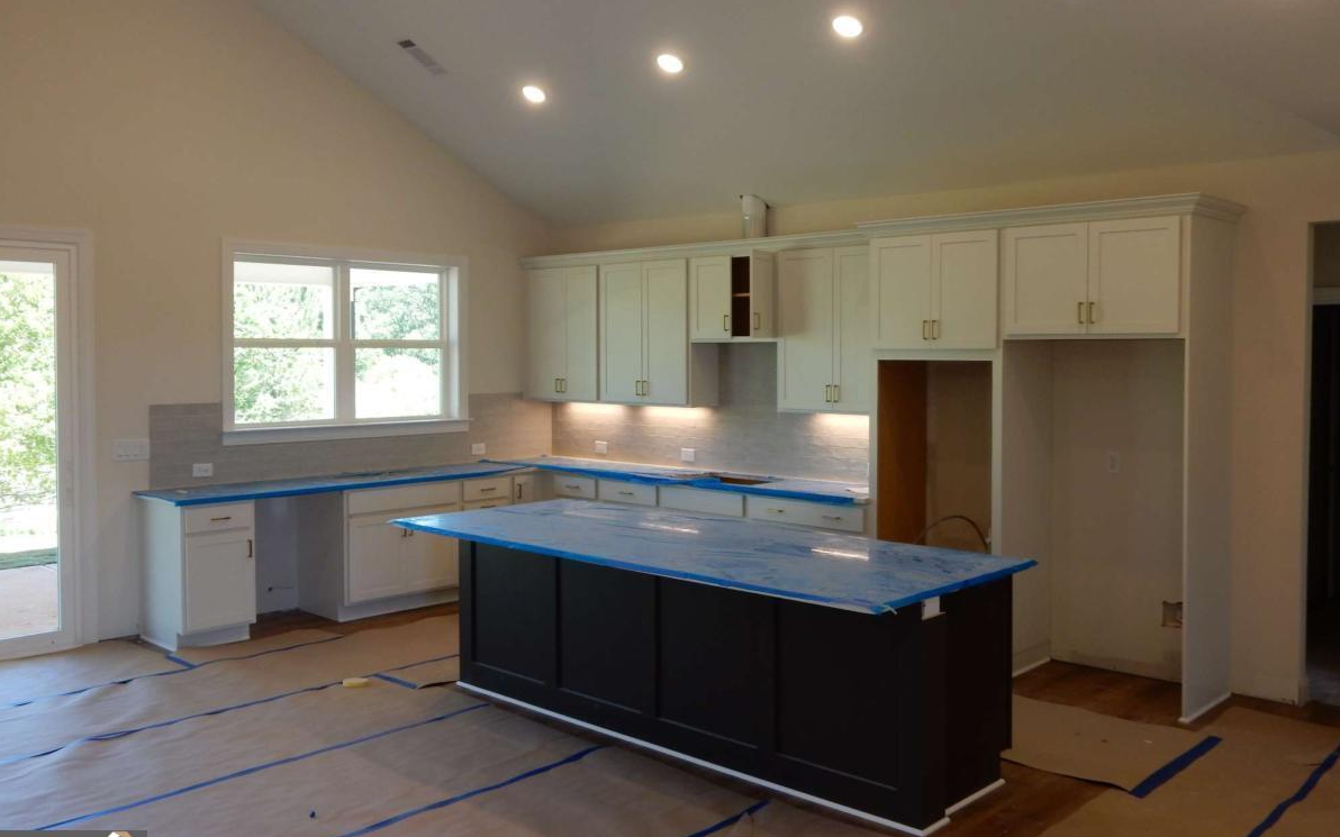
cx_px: 669
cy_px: 375
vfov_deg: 39.4
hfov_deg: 59.7
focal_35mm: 32
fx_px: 1169
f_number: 4
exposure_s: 1/40
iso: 125
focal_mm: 5.4
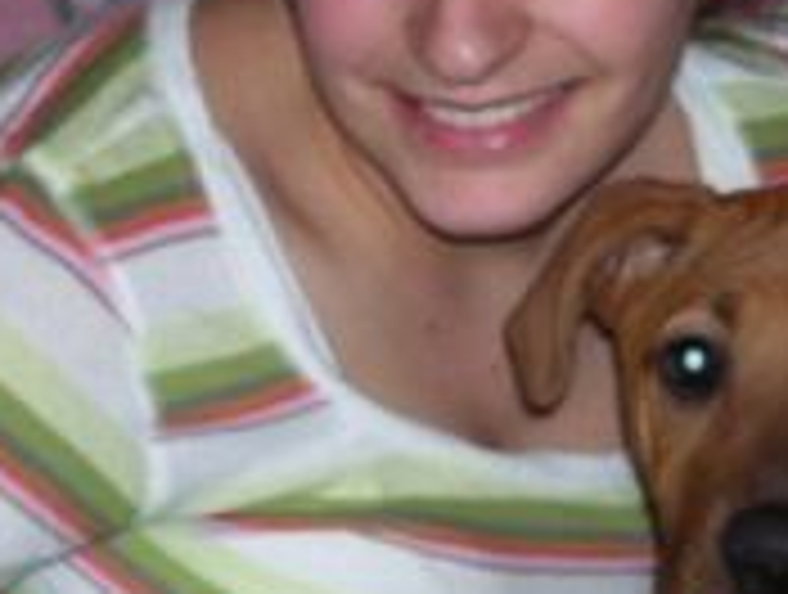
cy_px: 344
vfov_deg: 9.9
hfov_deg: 13.0
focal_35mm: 151
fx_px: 3444
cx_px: 572
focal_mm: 8.6
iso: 80
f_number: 3.4
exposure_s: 1/60
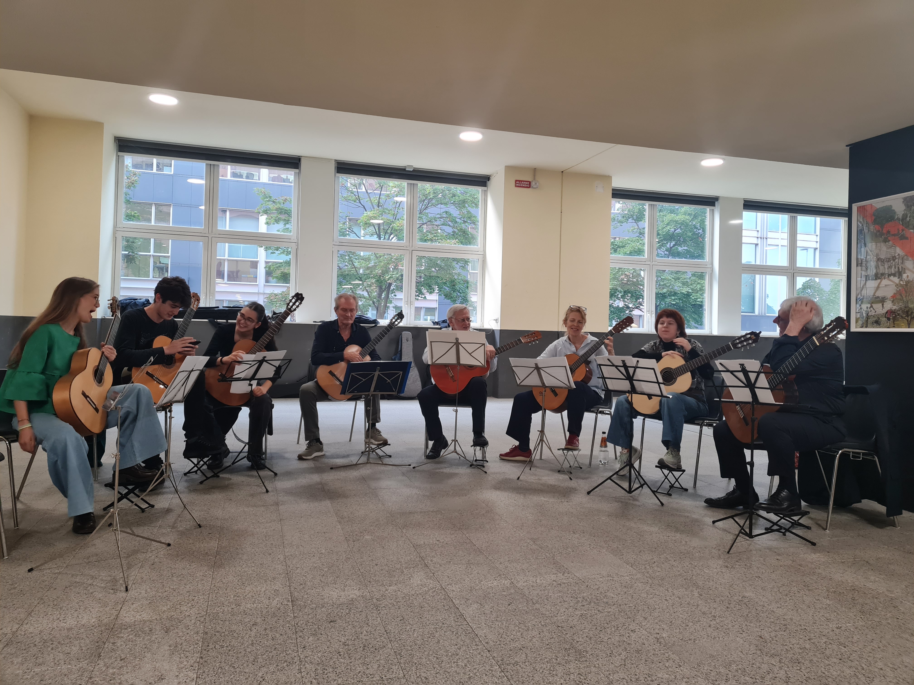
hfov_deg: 67.3
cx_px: 457
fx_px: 687
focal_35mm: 26
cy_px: 342
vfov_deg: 53.1
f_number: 1.8
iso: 200
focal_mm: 5.4
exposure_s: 1/100
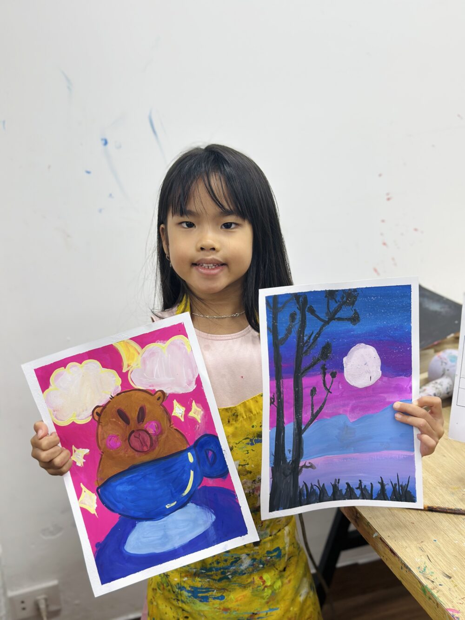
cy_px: 310
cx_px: 232
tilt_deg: -16.6
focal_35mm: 48
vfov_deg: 39.7
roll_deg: +3.1
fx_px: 860
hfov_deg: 30.3
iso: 64
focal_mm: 6.86
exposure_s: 1/151
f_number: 1.78
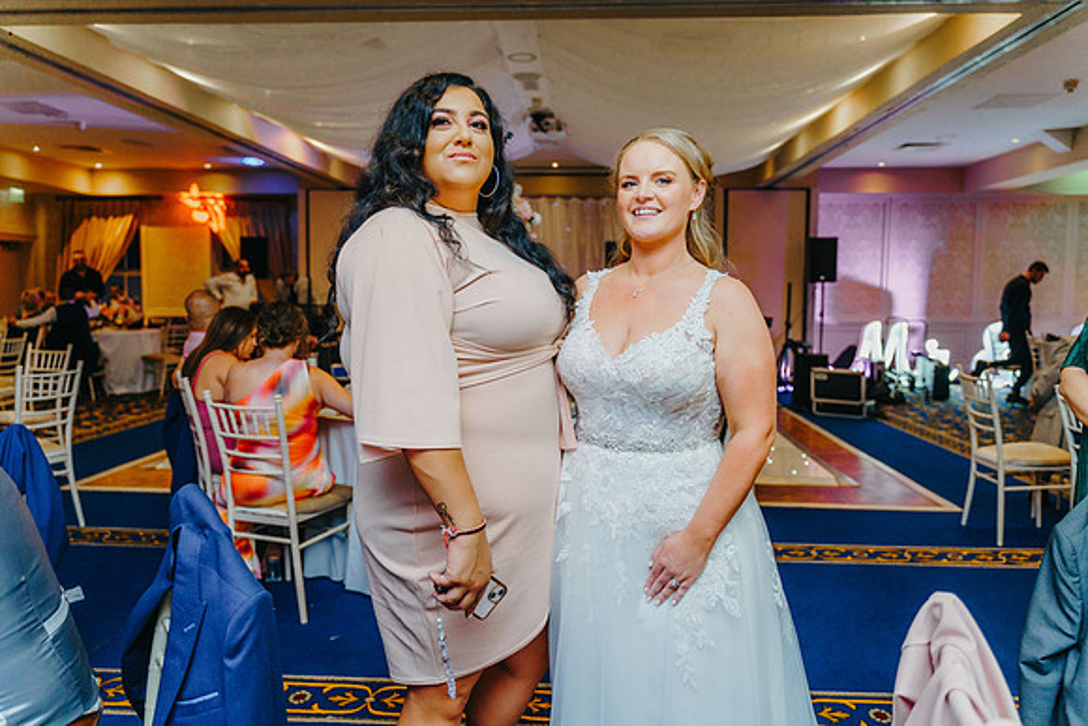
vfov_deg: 46.4
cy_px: 363
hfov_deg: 65.5
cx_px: 544
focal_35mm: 28
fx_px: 846
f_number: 2.8
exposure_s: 1/200
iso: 1250
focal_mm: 28
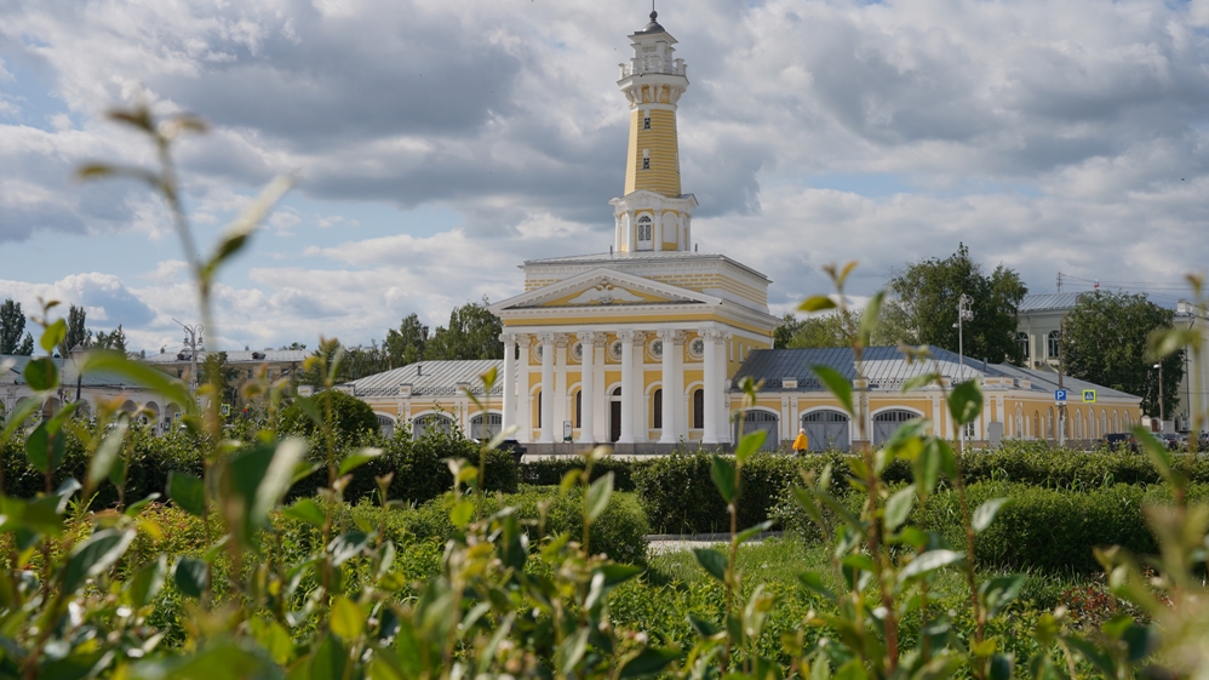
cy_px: 298
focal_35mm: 42
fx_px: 1346
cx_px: 604
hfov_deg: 48.4
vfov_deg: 28.3
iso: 100
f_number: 9
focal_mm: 40
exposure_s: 1/500
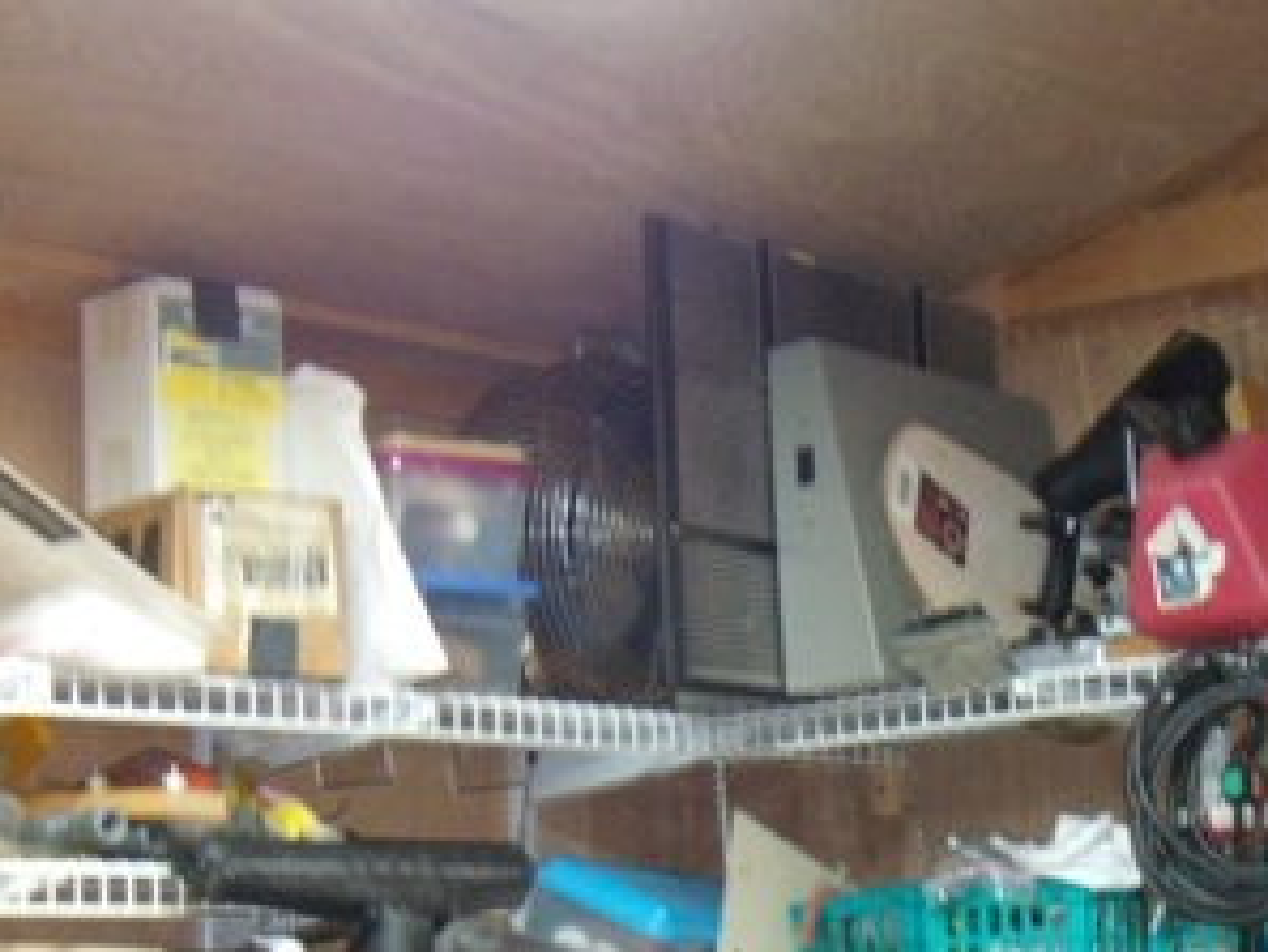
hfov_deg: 26.9
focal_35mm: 72
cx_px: 854
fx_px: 2638
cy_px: 916
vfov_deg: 19.9
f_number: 3.6
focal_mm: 6.4
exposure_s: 1/10
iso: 400
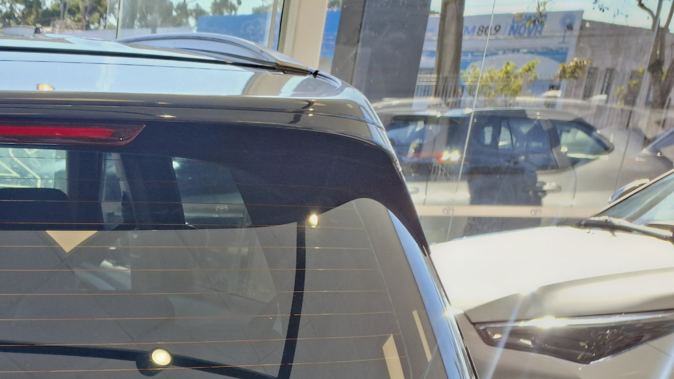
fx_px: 1162
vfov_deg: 16.1
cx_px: -158
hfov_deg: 27.9
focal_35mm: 65
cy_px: 653
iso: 50
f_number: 1.8
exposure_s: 1/120
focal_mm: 5.54
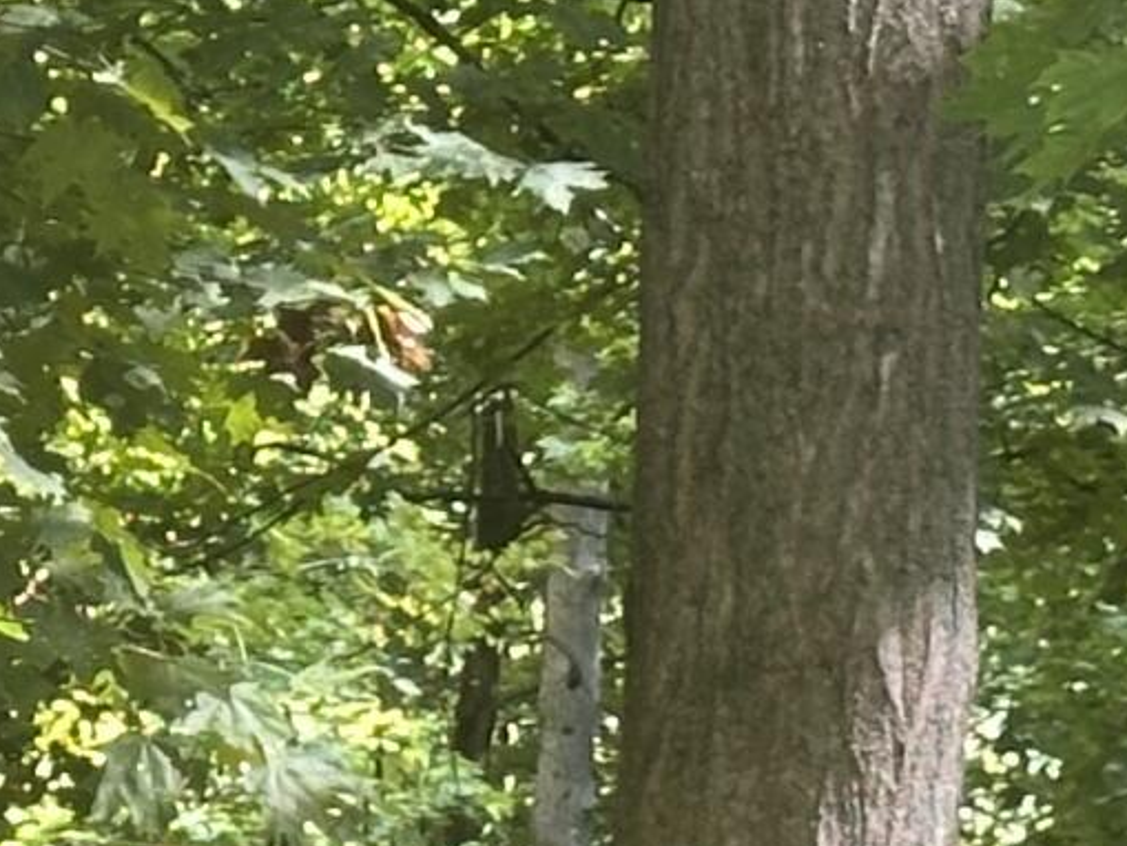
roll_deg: -1.5
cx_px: -1014
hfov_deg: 6.8
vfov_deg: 5.2
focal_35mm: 283
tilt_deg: -4.6
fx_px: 9216
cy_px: 1632
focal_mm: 6.86
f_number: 1.78
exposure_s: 1/68
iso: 80
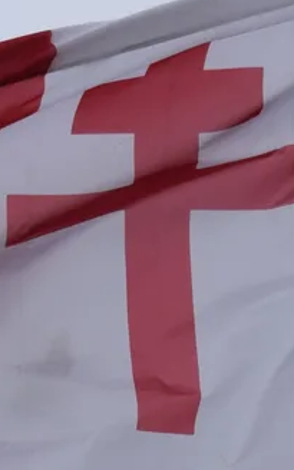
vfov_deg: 11.7
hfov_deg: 7.3
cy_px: 264
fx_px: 2295
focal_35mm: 179
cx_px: 250
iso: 400
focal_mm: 48
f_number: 8
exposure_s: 1/2000
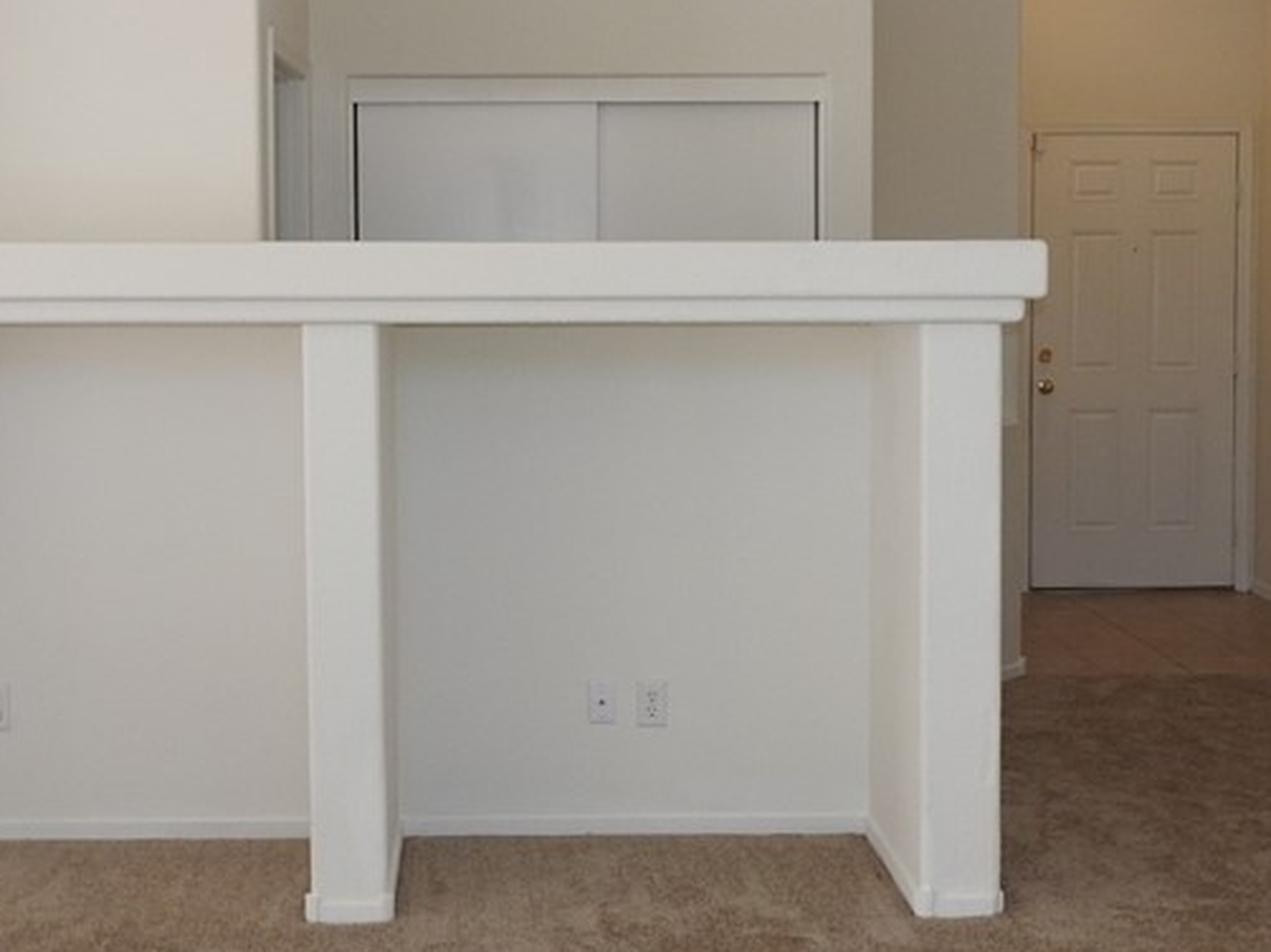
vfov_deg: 29.5
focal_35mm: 49
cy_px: 334
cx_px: 549
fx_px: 1798
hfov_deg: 38.9
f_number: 3.3
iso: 100
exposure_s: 1/40
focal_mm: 4.3
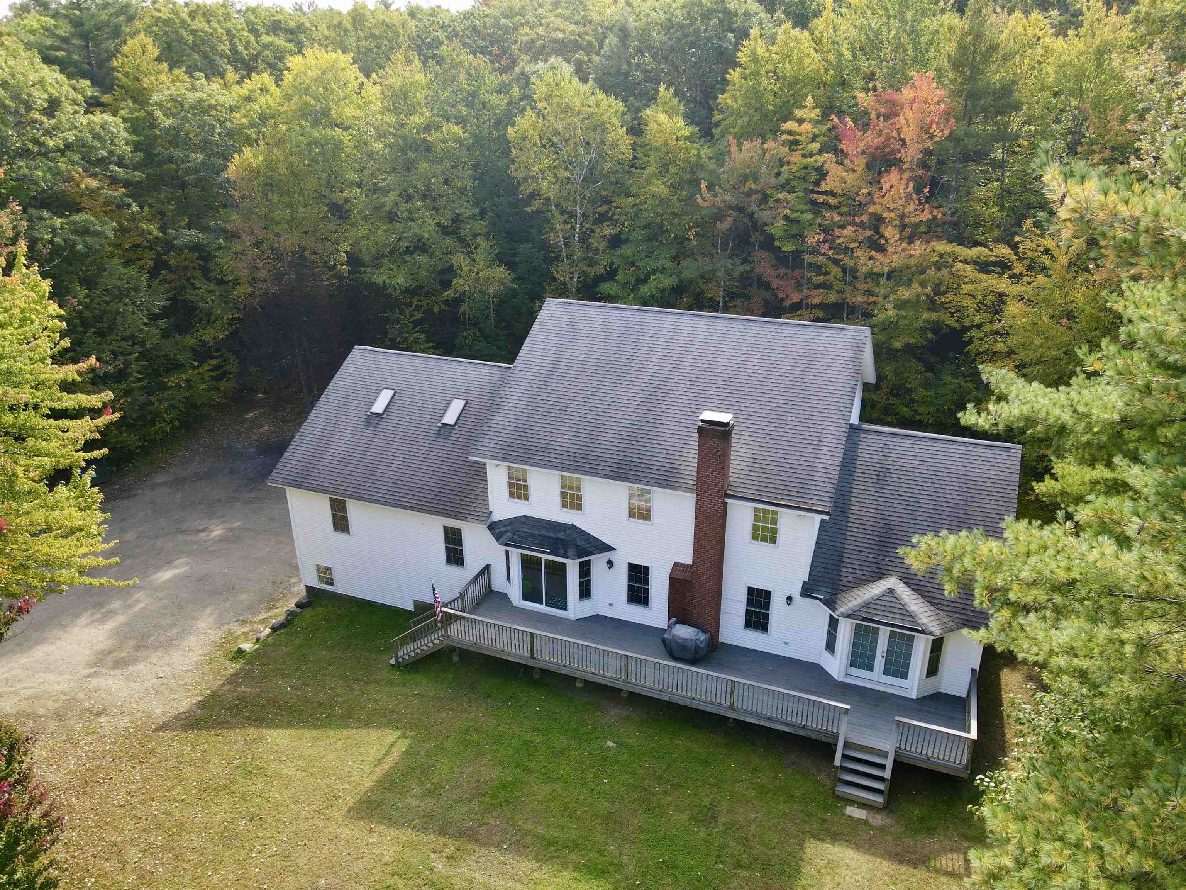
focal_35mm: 24
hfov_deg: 71.6
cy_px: 445
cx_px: 593
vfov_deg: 56.8
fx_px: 822
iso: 110
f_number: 2.8
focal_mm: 4.5
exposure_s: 1/100
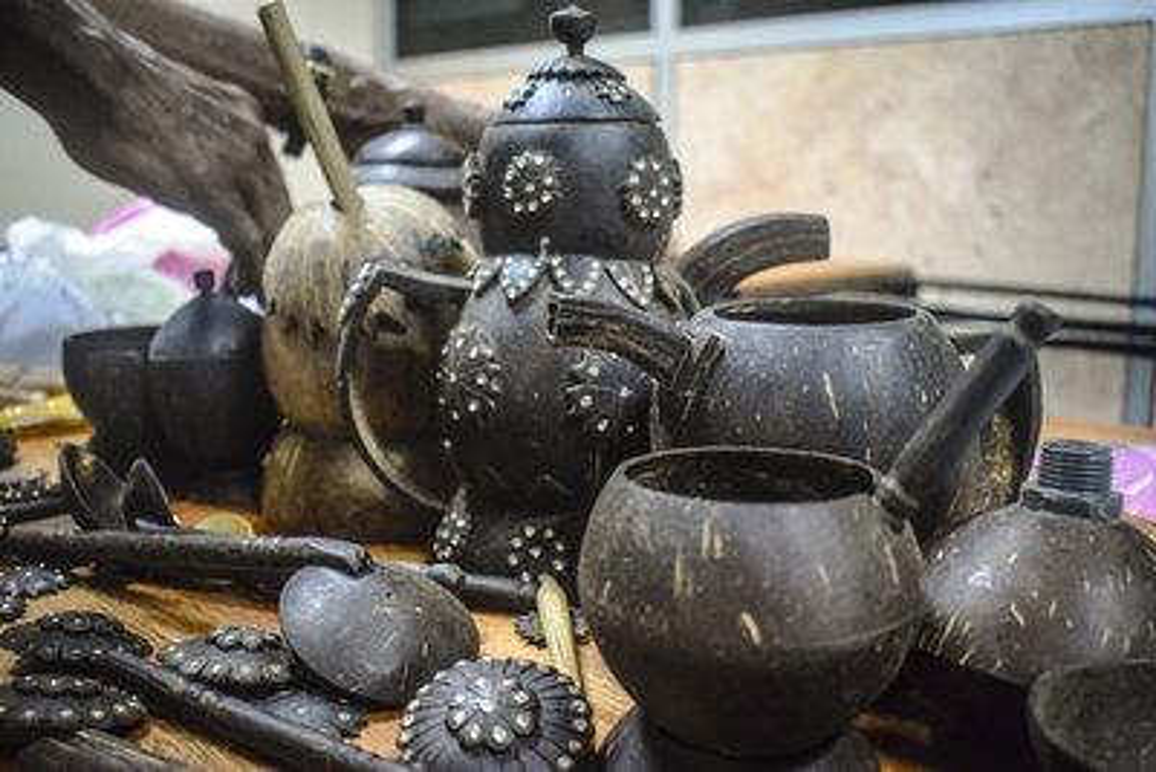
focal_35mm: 36
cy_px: 386
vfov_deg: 36.9
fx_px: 1156
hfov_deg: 53.1
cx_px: 578
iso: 4000
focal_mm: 24
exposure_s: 1/60
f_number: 3.8
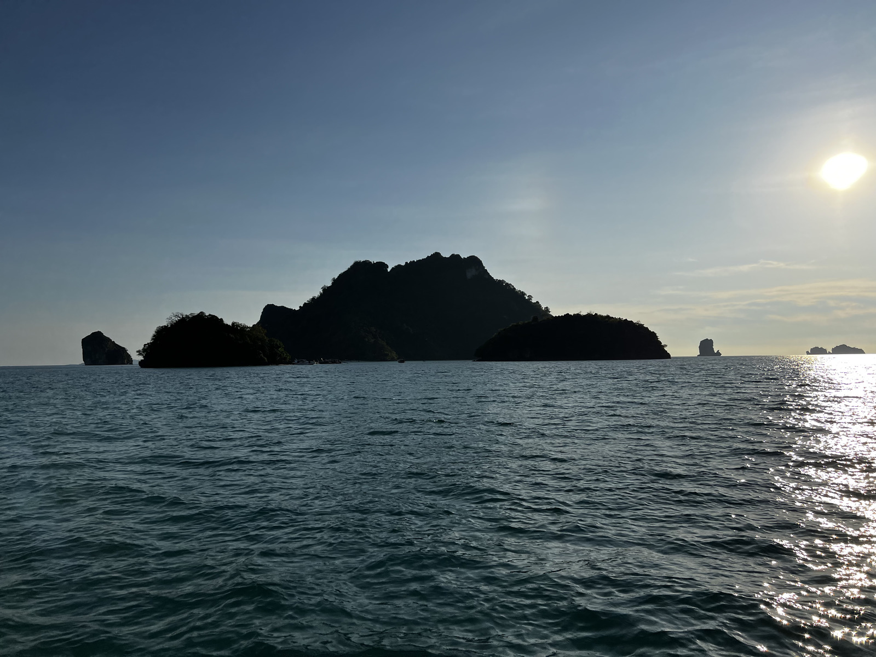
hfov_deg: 67.3
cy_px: 328
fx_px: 658
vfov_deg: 53.1
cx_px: 438
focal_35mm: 26
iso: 50
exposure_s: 1/12658
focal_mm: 5.7
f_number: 1.5
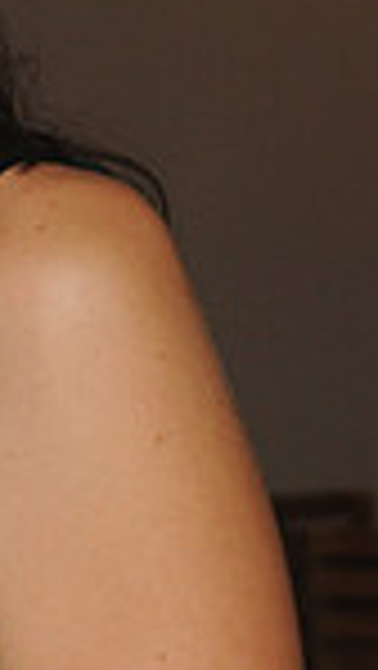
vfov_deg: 7.3
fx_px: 5230
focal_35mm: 294
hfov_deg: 4.0
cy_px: 119
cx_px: -616
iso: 400
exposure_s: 1/60
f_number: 5.6
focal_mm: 48
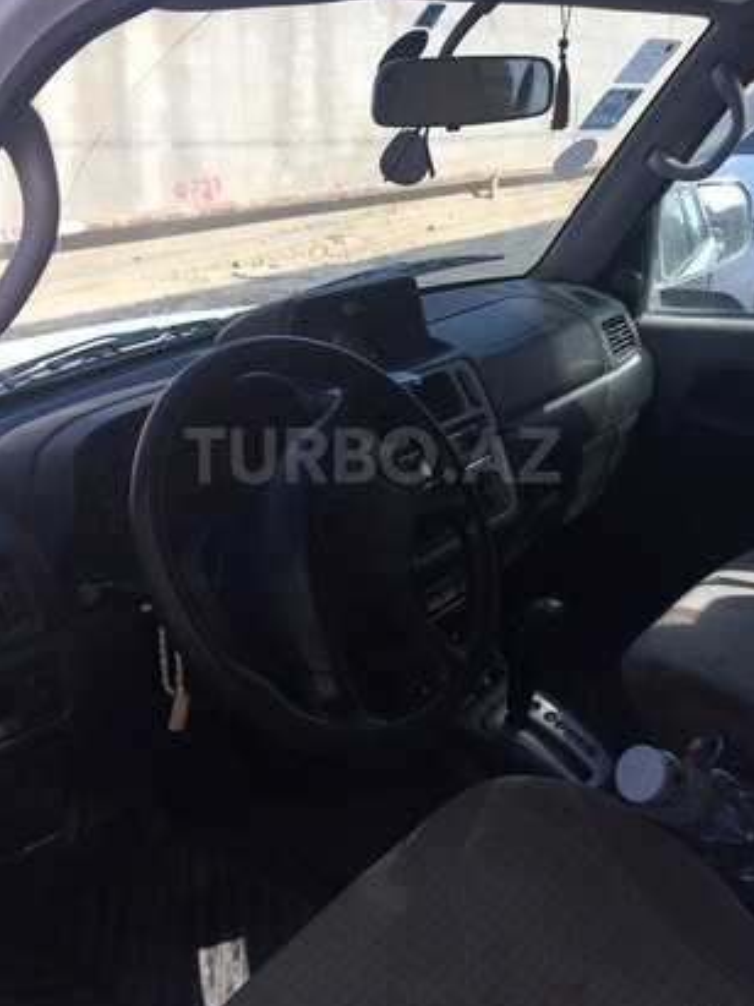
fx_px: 1017
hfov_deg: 40.7
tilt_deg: -19.4
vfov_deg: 52.6
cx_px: 372
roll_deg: -1.0
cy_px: 455
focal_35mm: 35
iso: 32
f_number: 2.2
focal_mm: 4.15
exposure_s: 1/684
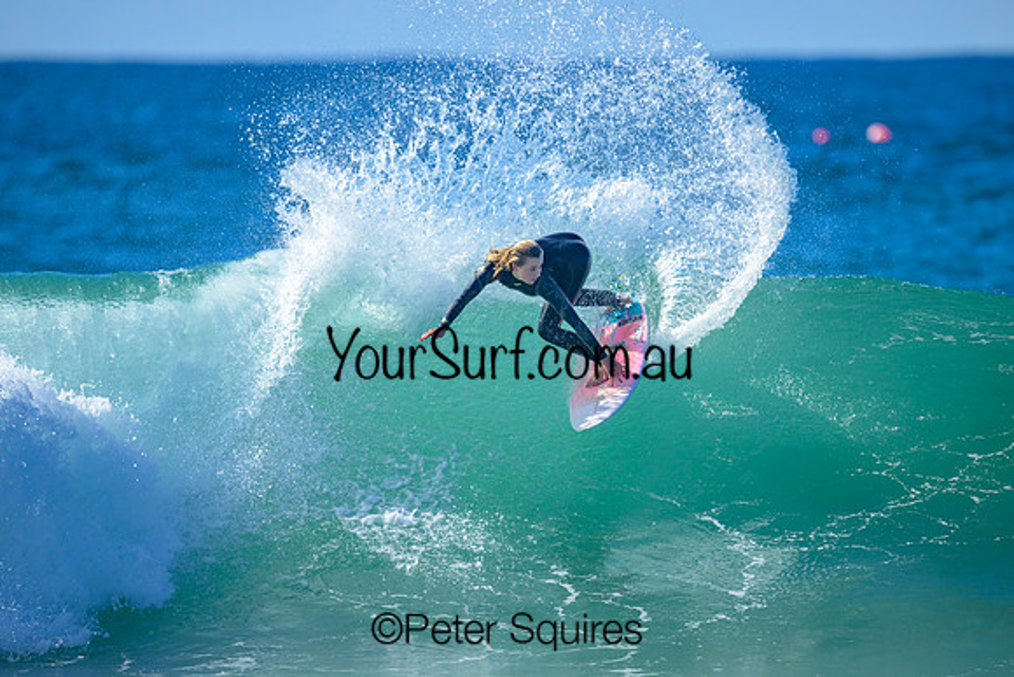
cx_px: 507
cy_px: 338
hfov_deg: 2.5
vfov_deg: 1.7
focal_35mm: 811
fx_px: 22838
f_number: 6.3
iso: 320
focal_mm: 800
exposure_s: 1/2000
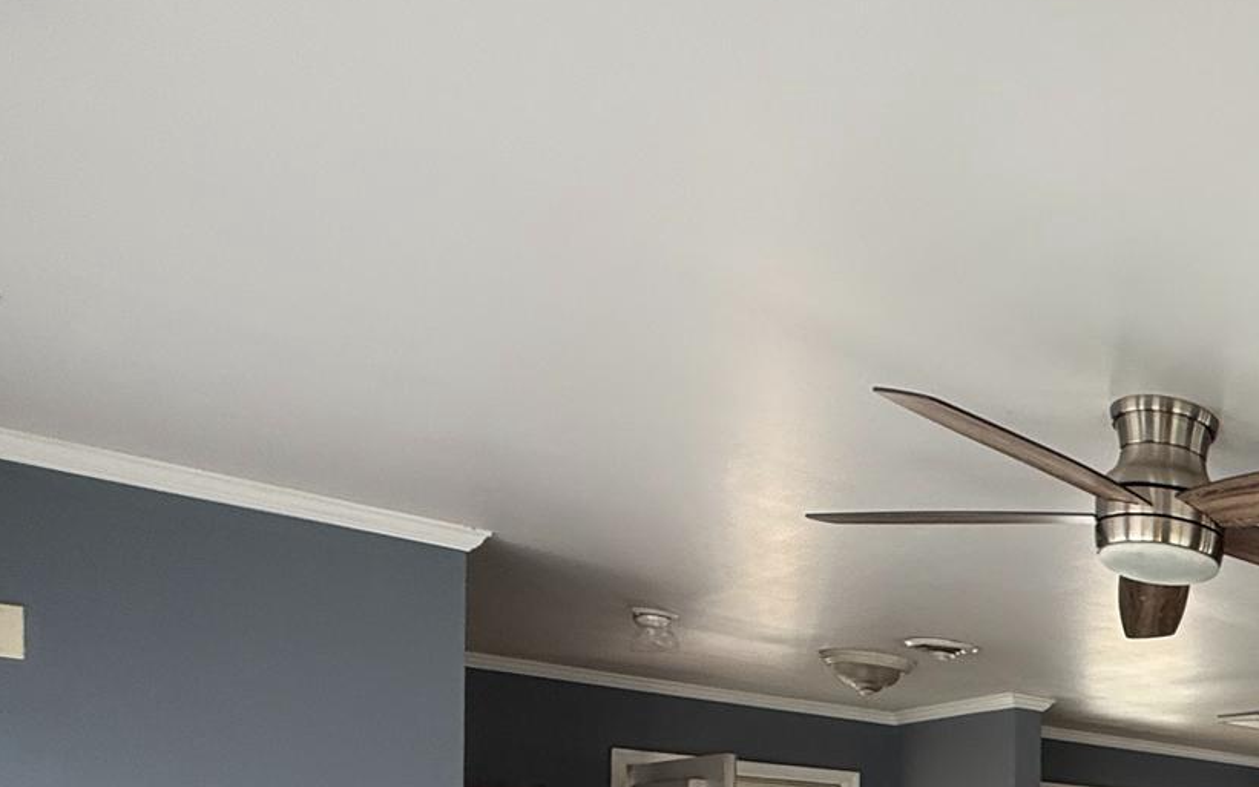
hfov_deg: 38.6
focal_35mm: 37
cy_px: 959
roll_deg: -1.5
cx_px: 1518
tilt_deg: -0.9
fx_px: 1269
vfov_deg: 29.3
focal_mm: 2.22
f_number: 2.2
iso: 125
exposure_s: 1/99
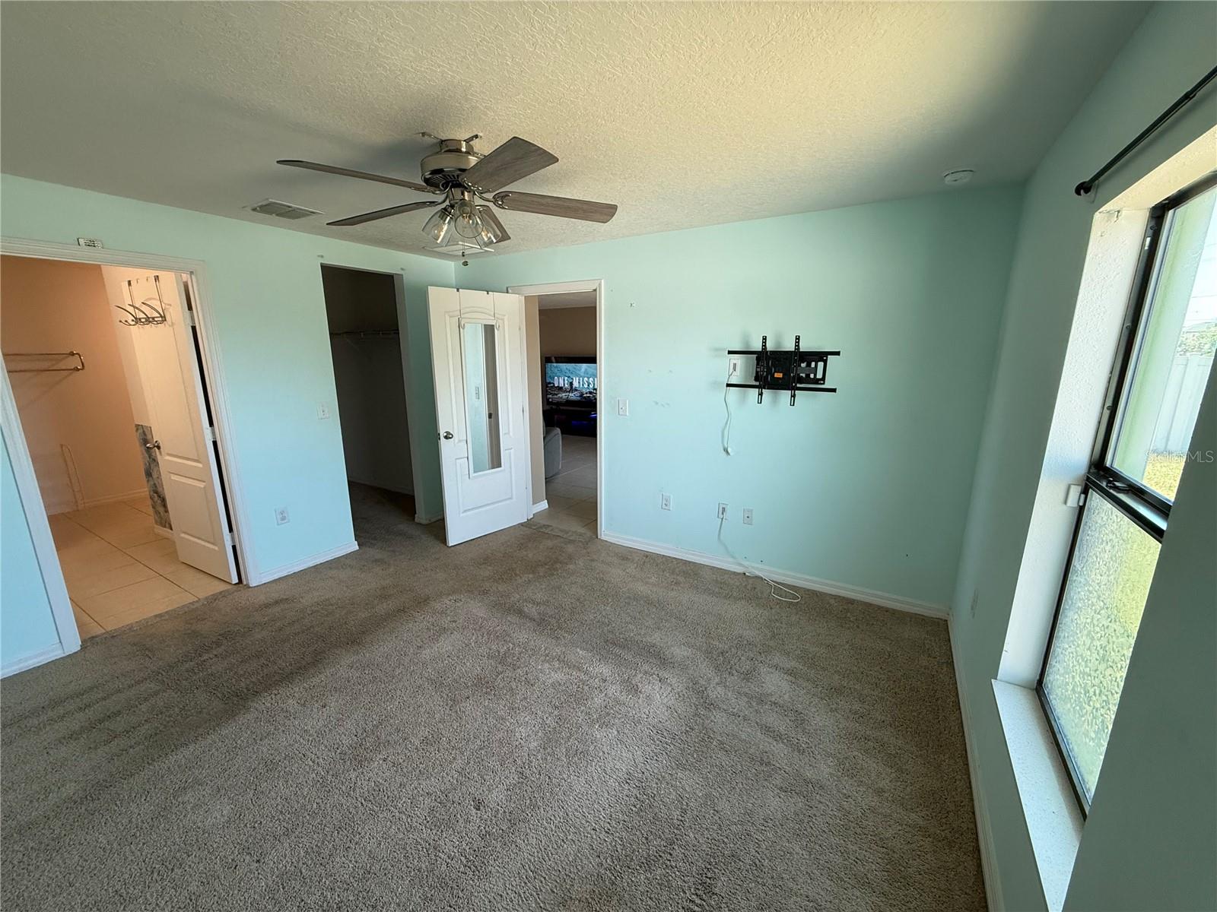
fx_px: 492
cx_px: 608
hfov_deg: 102.1
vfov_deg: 85.7
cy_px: 456
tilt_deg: -11.3
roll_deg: +0.1
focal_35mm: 14
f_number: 2.2
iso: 200
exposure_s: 1/120
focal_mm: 2.22
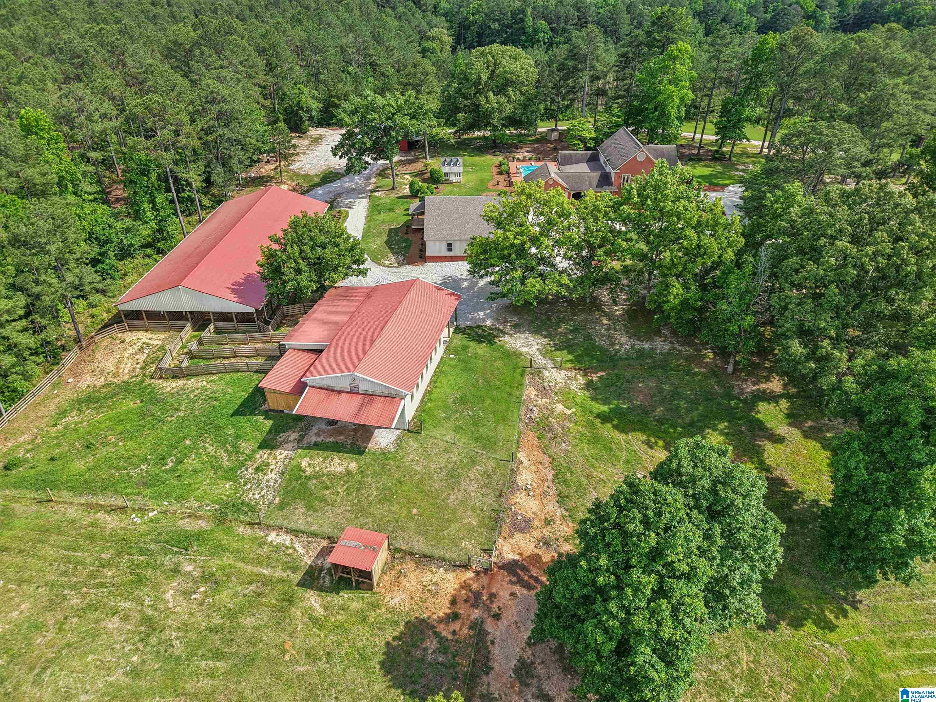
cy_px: 351
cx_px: 468
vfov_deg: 56.8
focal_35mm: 24
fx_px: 649
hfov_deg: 71.6
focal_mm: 8.7
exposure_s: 1/1000
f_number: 1.8
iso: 100
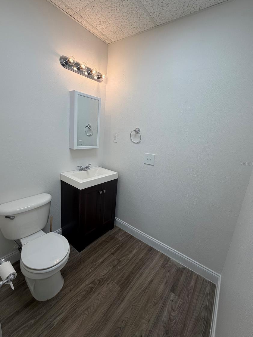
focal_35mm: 15
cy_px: 163
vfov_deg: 98.1
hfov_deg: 81.7
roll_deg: -4.8
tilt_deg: -12.6
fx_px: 146
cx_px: 126
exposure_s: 1/120
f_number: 2.2
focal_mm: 2.22
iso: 64
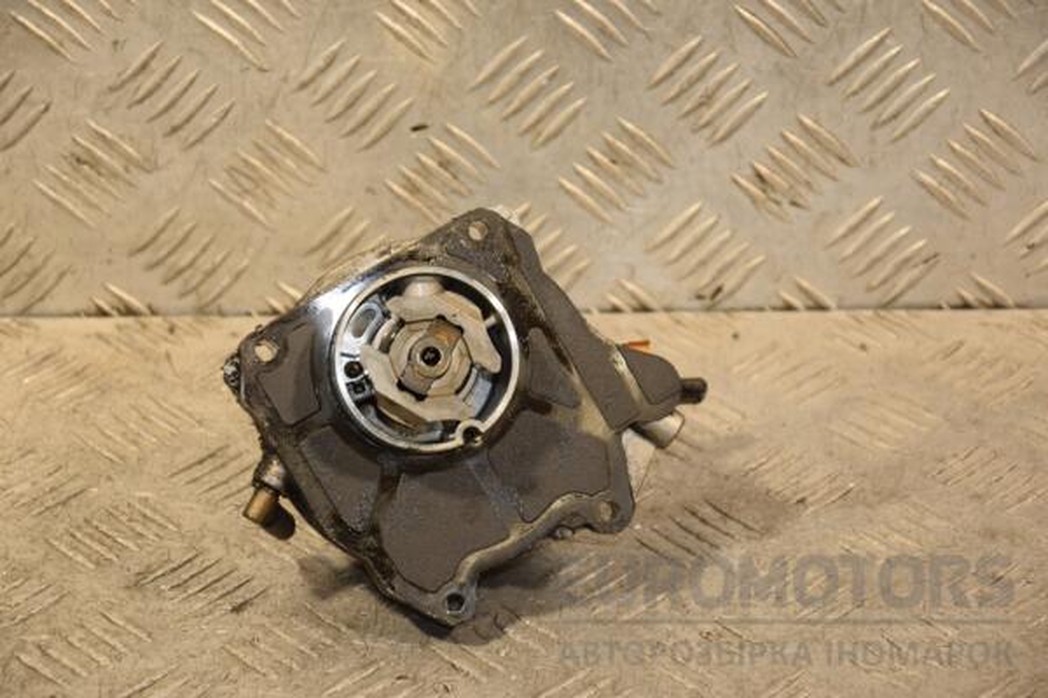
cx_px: 524
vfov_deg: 11.4
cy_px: 349
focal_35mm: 120
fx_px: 3493
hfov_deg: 17.1
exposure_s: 1/125
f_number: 5.3
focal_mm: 80
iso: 800
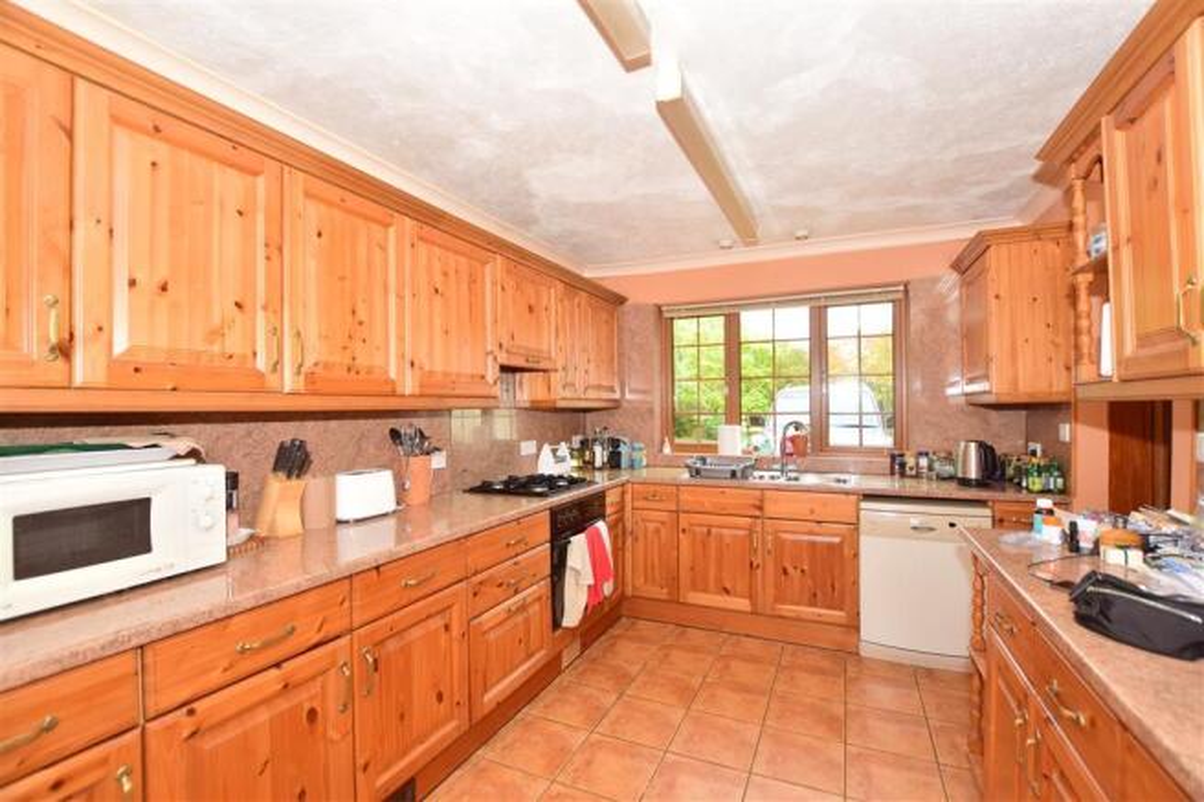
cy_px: 401
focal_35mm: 15
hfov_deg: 100.4
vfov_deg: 77.3
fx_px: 502
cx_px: 602
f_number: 5
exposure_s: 1/60
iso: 500
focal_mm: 10
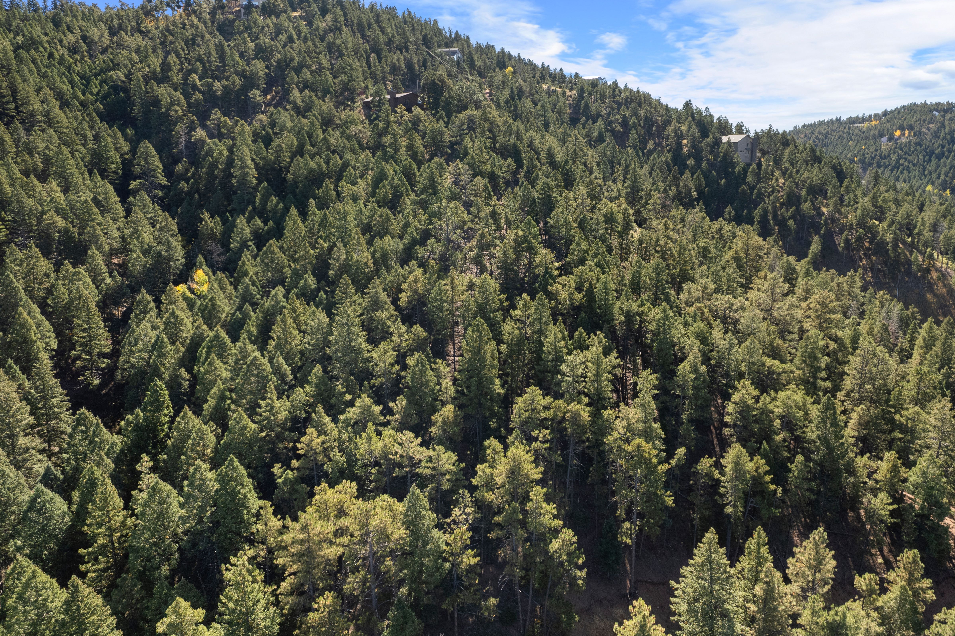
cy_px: 310
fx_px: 663
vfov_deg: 51.3
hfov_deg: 71.4
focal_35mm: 25
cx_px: 514
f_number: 2.8
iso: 100
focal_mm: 8.38
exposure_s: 1/500
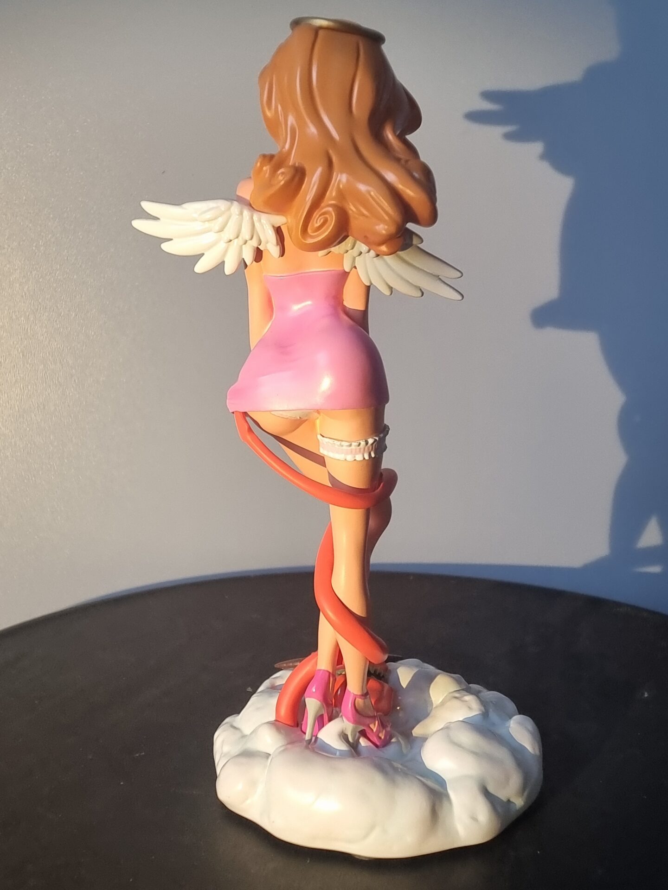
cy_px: 445
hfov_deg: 56.8
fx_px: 618
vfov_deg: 71.6
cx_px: 334
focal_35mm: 24
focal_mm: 6.7
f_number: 1.8
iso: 160
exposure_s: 1/100
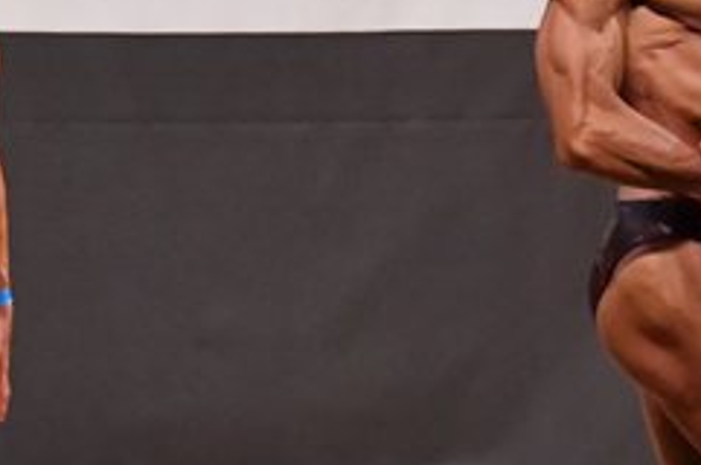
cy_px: 357
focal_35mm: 699
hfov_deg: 3.0
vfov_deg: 2.0
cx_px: 350
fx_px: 13593
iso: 9000
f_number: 5.6
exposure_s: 1/400
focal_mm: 145
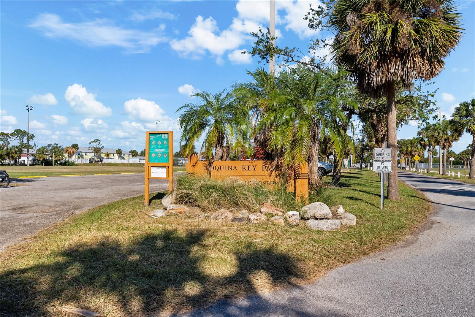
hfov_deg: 73.7
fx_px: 317
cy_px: 158
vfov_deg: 53.2
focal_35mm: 24
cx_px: 238
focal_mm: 24
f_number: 7.1
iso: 640
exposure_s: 1/640
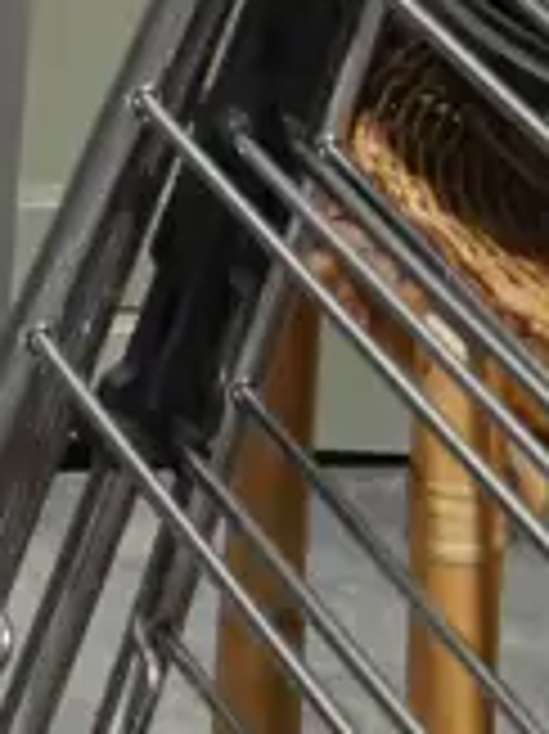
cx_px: -920
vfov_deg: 7.2
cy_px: -1283
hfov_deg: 5.6
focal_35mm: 252
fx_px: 5336
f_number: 4.5
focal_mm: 20
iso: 800
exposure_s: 1/60
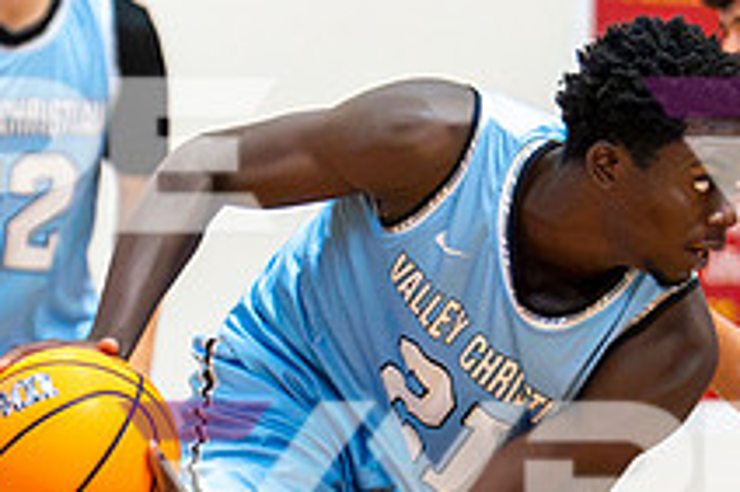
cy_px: 577
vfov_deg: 1.5
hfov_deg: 2.3
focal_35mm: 897
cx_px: 575
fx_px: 18424
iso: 10000
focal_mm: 147
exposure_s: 1/1250
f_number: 3.2
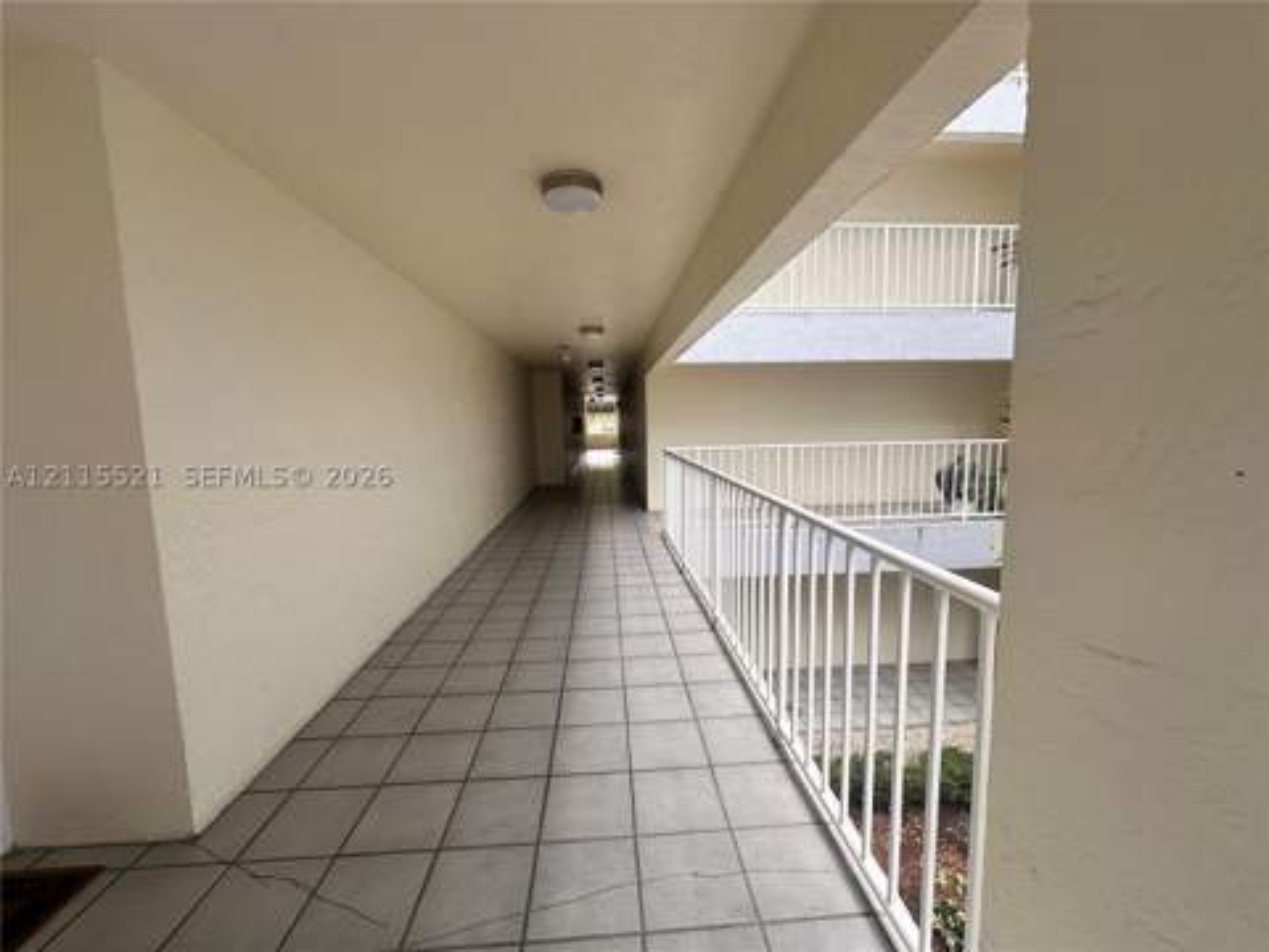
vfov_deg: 85.7
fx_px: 513
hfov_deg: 102.1
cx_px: 634
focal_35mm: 14
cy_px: 476
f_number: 2.2
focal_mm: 2.22
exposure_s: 1/107
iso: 40
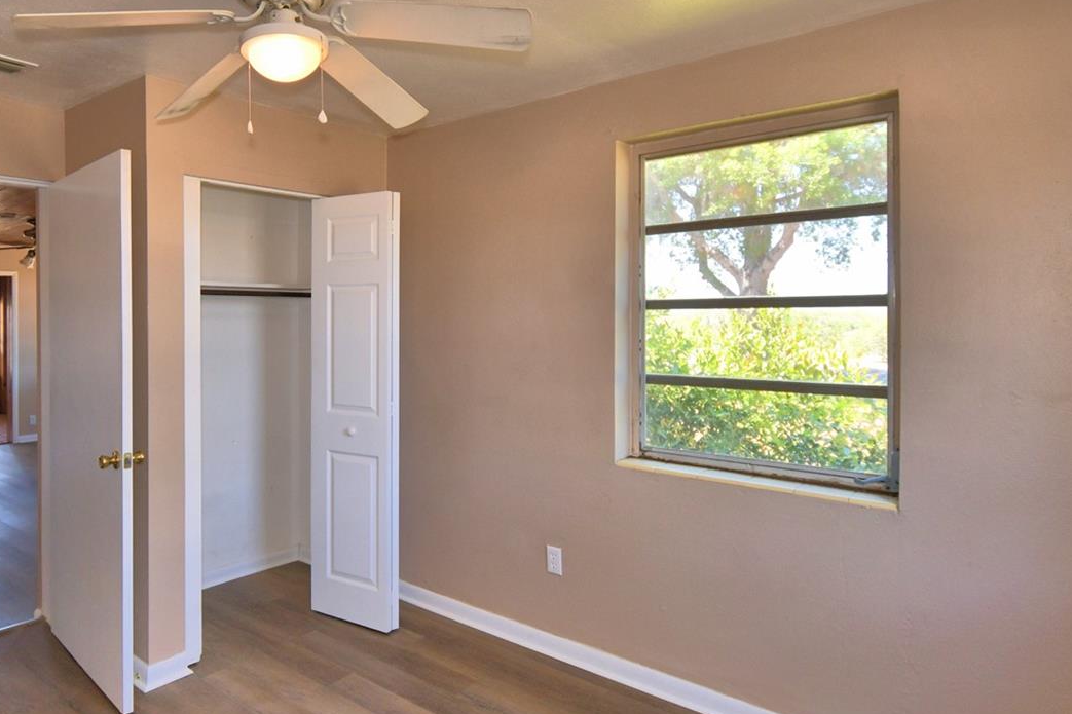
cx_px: 387
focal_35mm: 23
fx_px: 685
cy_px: 322
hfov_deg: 74.5
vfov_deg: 55.0
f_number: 4.5
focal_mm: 10
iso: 140
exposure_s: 1/60
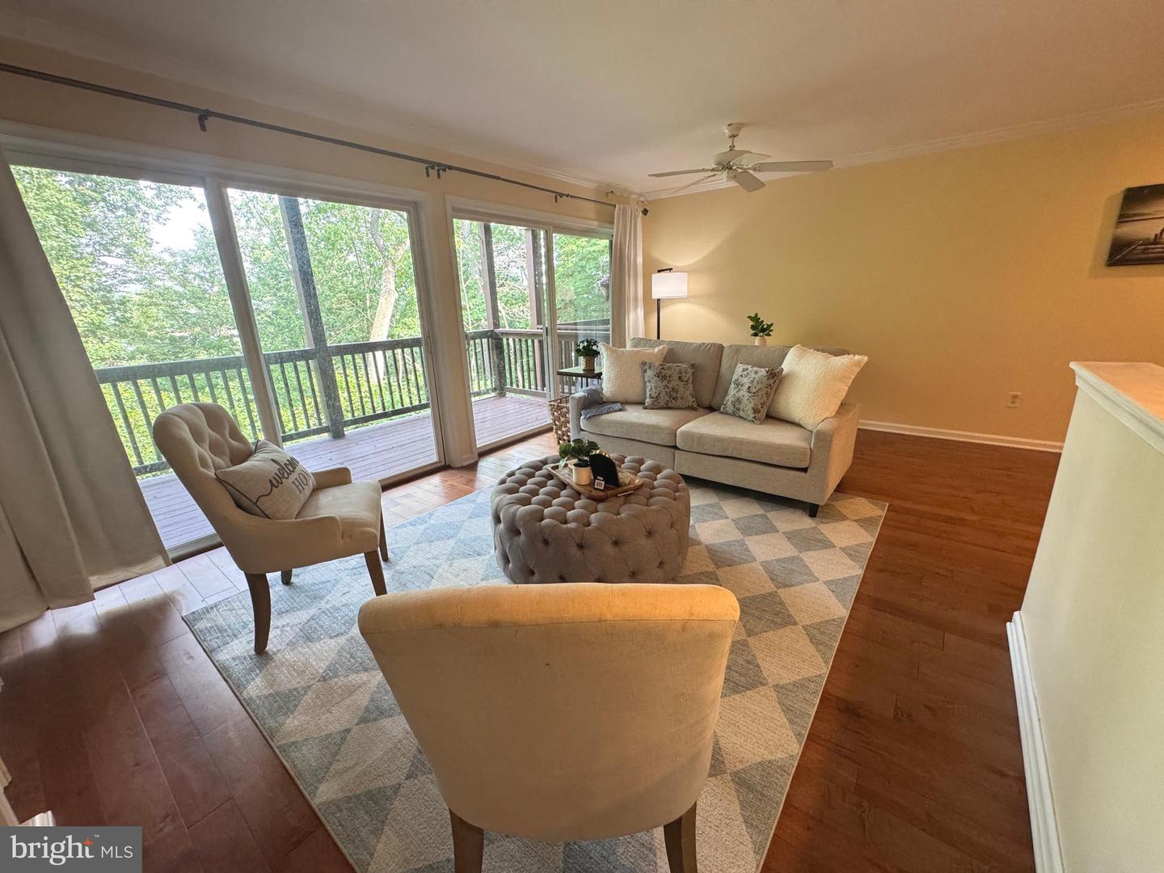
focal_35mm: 14
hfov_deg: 102.1
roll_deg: +2.0
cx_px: 582
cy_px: 436
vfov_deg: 85.7
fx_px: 471
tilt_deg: -17.0
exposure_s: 1/120
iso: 320
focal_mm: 2.22
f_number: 2.2
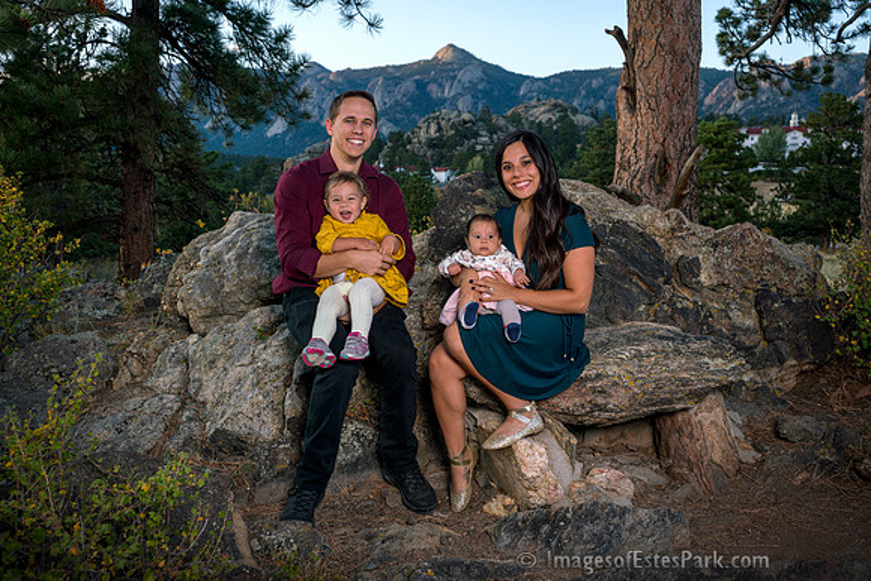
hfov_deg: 54.4
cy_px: 290
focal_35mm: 35
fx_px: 847
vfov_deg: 37.9
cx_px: 436
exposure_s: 1/200
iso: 160
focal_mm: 35
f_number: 5.6
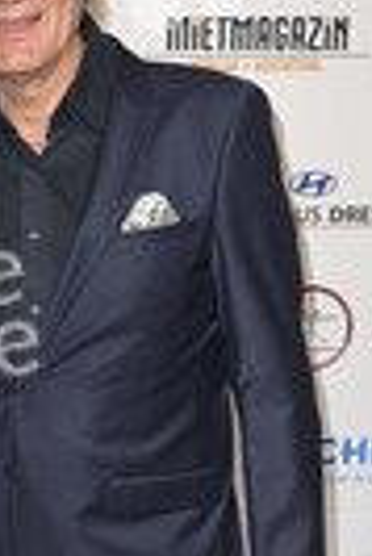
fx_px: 1484
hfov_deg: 13.9
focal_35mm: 96
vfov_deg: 20.5
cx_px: -54
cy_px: 560
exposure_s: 1/125
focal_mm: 32
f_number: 5.6
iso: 500
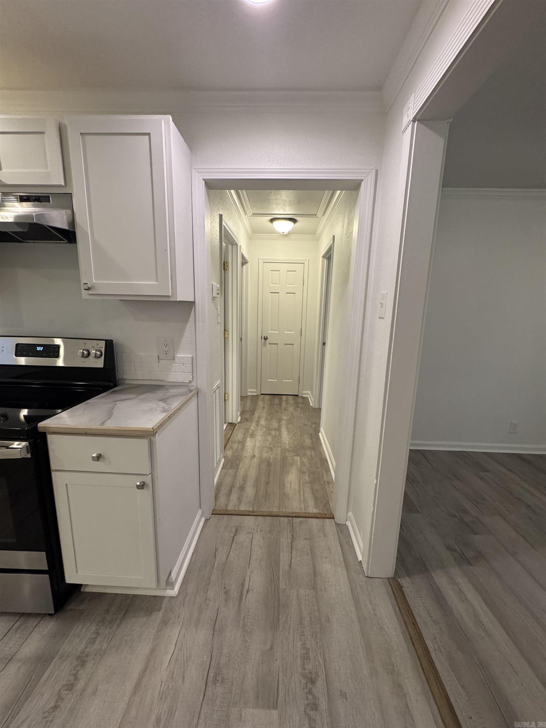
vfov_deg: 102.1
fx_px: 294
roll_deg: -0.7
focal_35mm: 14
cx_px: 273
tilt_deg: -9.8
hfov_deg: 85.7
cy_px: 364
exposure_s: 1/120
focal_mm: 2.22
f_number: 2.2
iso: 320
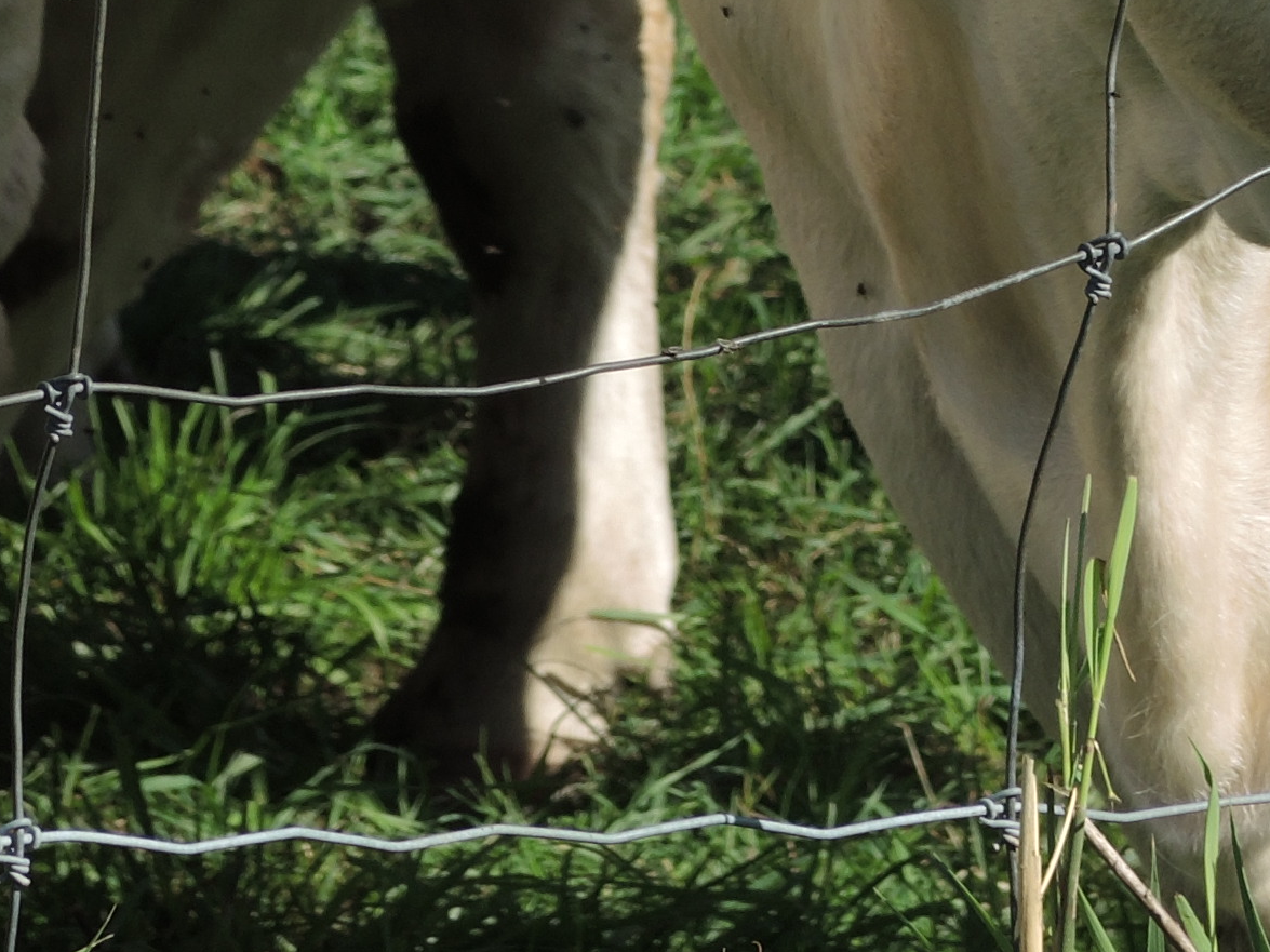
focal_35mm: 681
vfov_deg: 2.2
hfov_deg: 2.9
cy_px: -477
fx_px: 24982
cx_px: 944
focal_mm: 42.8
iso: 80
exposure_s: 1/640
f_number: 4
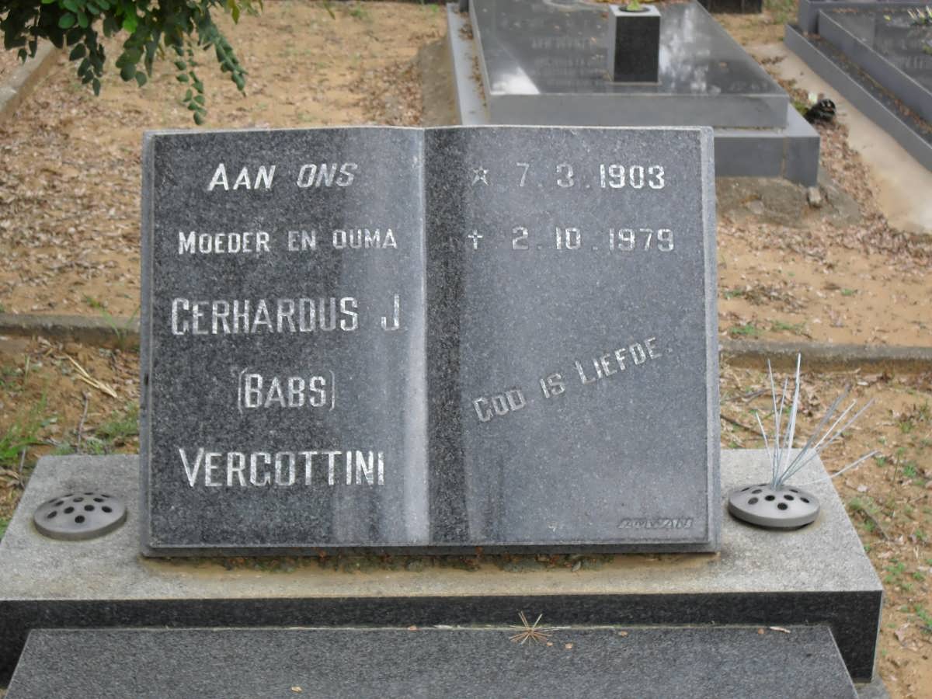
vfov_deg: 22.3
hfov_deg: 29.4
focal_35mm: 66
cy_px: 350
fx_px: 1777
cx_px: 466
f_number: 4.6
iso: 100
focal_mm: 11.7
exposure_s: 1/125
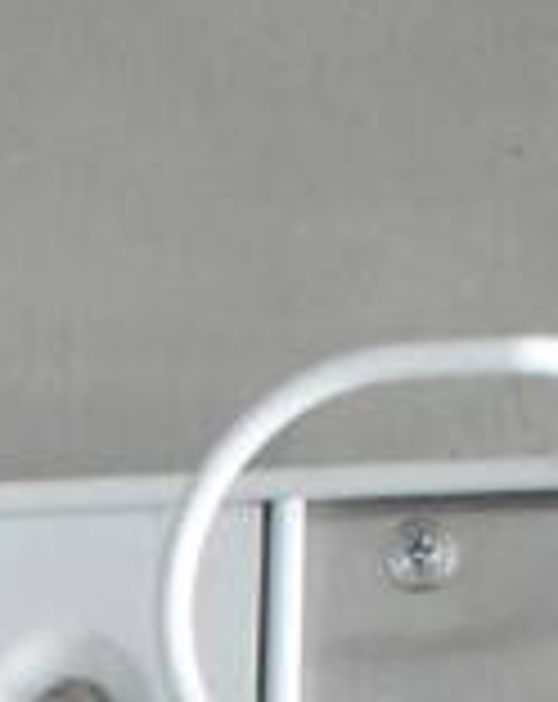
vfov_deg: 5.6
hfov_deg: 4.6
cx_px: -194
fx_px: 6860
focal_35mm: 331
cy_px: 1930
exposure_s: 1/60
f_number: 5
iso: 9000
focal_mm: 40
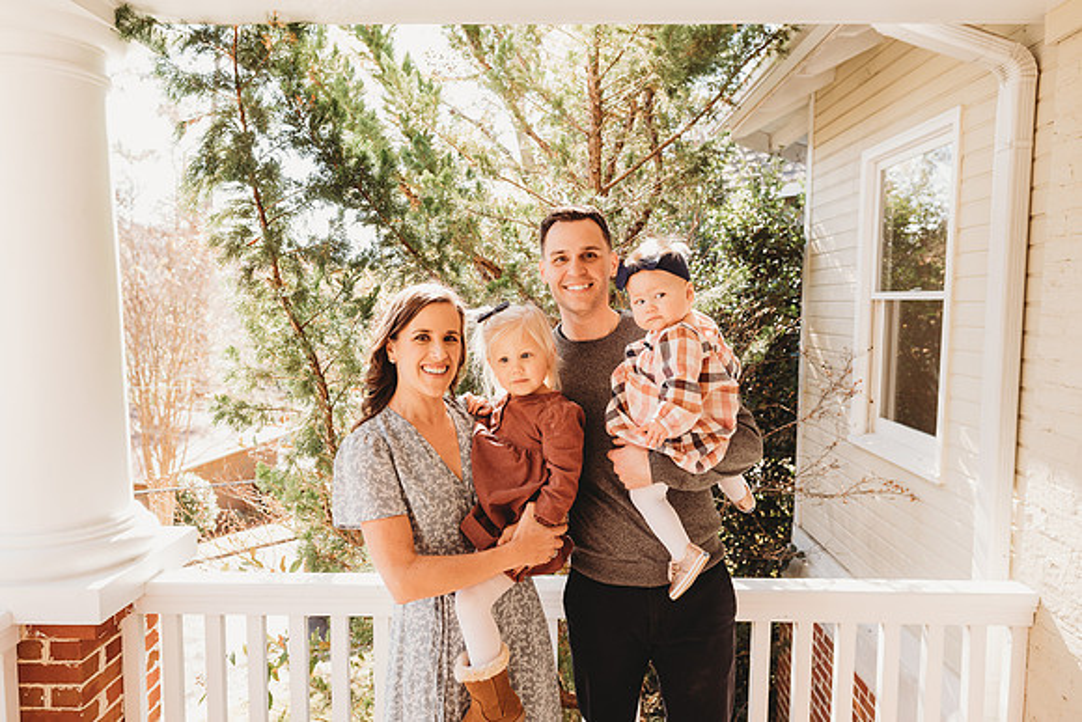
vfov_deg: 53.2
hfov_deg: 73.7
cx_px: 541
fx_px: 721
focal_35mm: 24
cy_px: 361
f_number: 4.5
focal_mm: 24
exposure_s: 1/200
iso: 400
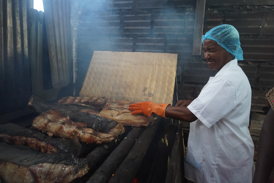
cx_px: 137
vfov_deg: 53.1
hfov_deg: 73.7
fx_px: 183
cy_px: 92
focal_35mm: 24
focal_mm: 24
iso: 8000
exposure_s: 1/200
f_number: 4
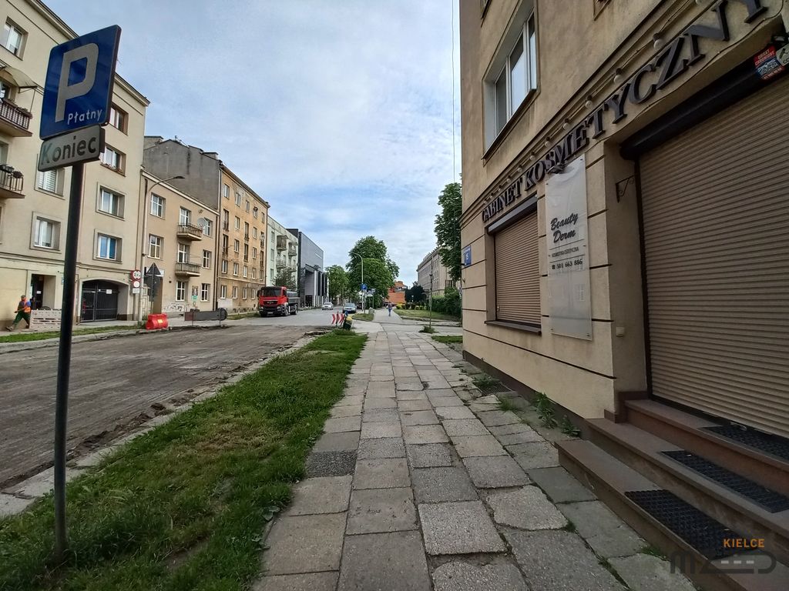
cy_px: 296
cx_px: 394
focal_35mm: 13
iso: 40
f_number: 2.2
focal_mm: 1.42
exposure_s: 1/1066
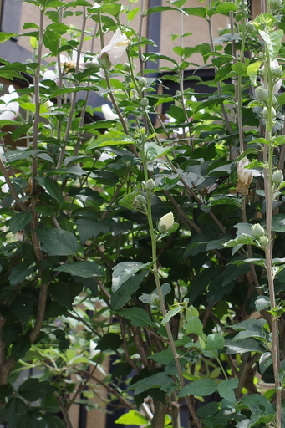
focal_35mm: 82
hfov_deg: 16.4
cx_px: 251
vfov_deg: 24.7
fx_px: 974
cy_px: 153
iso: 200
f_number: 4.5
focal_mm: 18.3
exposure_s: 1/320
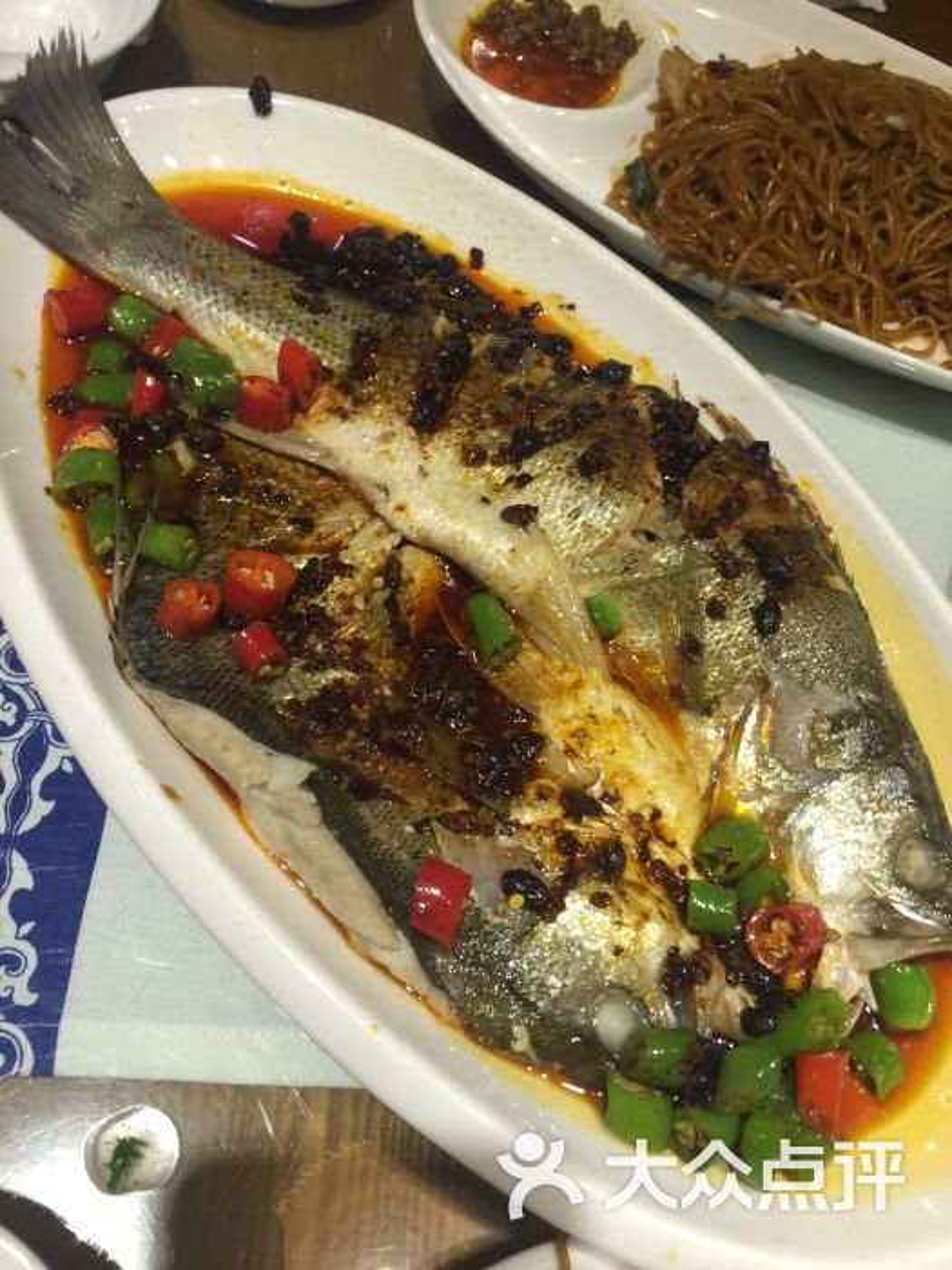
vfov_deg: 61.7
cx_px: 476
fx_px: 1063
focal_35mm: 29
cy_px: 635
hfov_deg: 48.2
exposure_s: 1/15
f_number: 2.2
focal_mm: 4.15
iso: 32
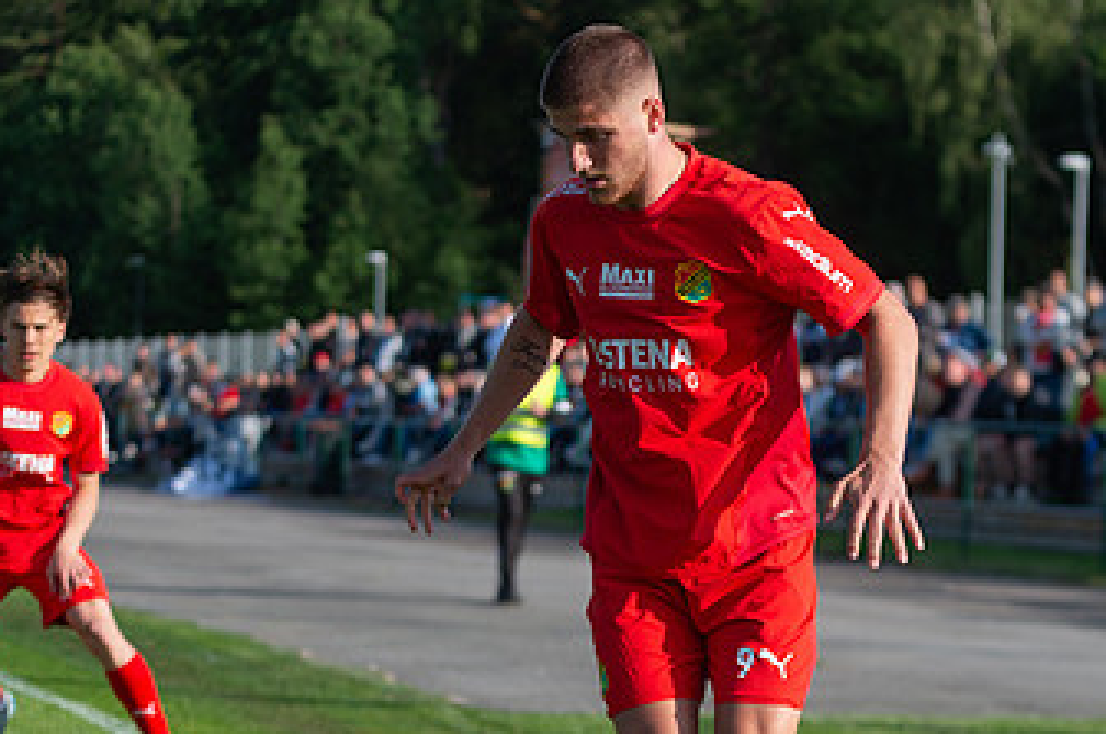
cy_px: 622
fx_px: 3712
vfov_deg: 11.2
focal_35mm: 121
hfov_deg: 16.9
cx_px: 704
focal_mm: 70
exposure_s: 1/1600
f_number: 3.2
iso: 125
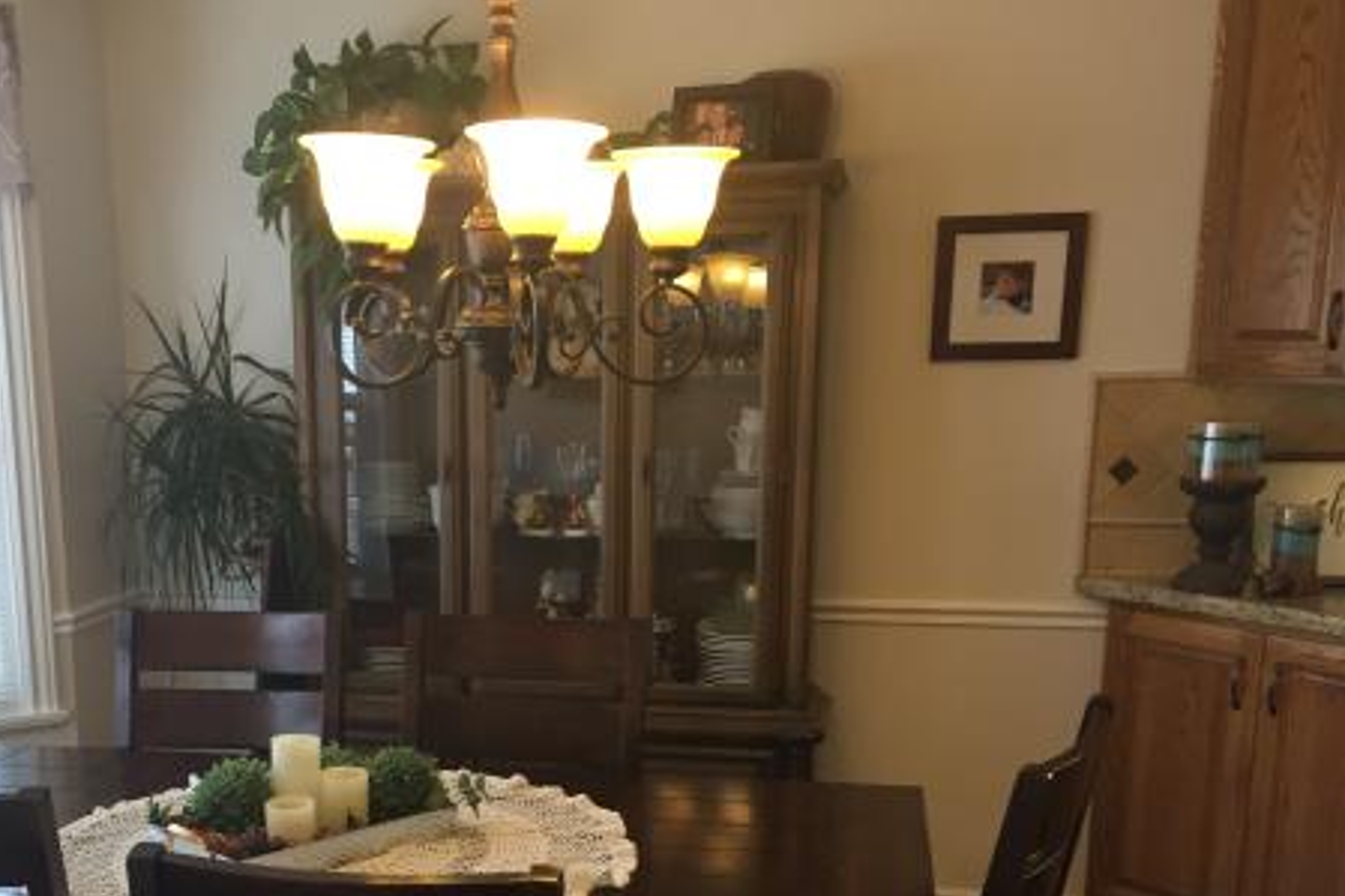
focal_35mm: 43
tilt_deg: -13.3
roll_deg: +2.1
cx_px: 461
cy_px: 710
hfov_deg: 44.9
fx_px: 1606
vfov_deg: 30.4
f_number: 2.2
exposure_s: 1/30
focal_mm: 4.15
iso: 32
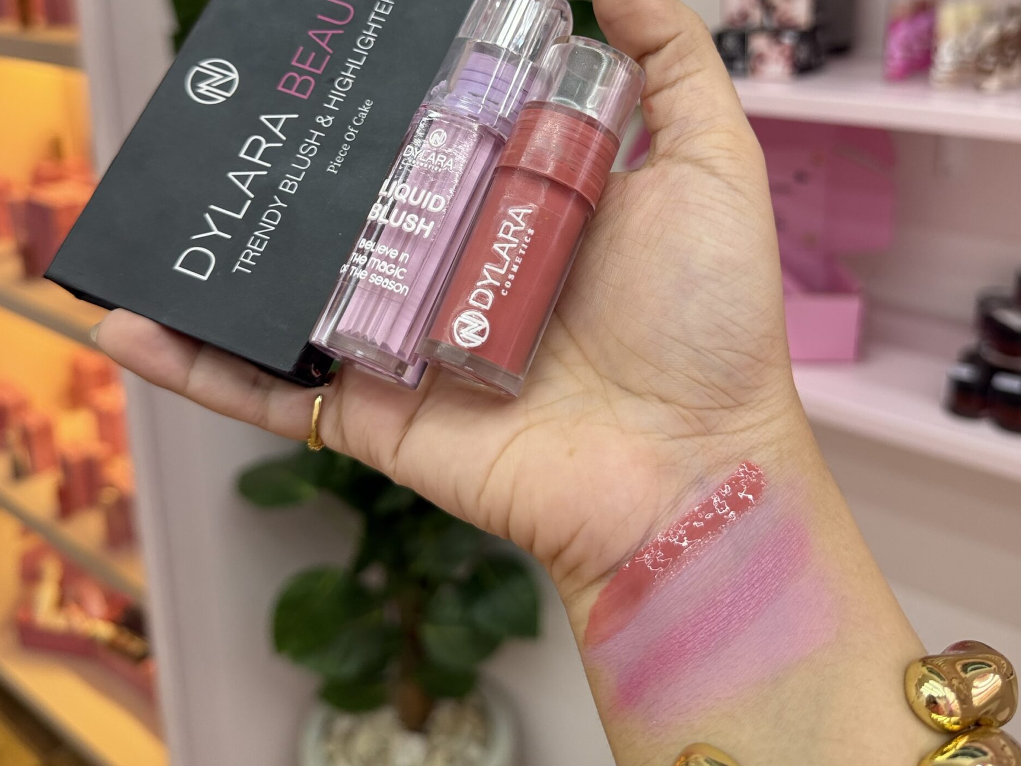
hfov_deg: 55.4
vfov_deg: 41.7
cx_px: 516
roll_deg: +0.5
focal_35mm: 33
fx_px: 973
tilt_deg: -15.0
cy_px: 195
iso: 160
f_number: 1.78
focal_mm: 6.76
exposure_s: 1/100
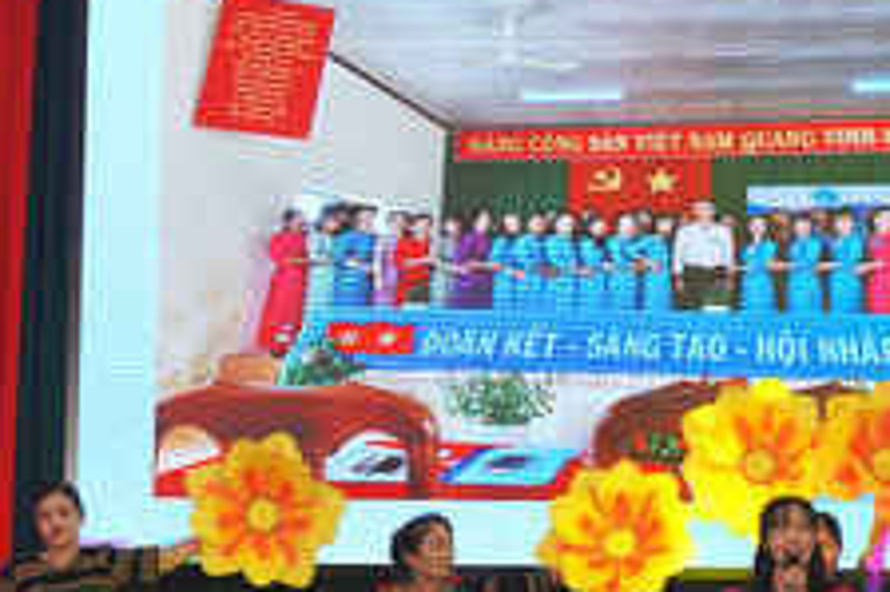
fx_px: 2636
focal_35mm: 107
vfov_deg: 12.7
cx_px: 612
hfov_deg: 19.1
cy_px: 497
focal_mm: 44.3
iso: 640
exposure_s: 1/160
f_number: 4
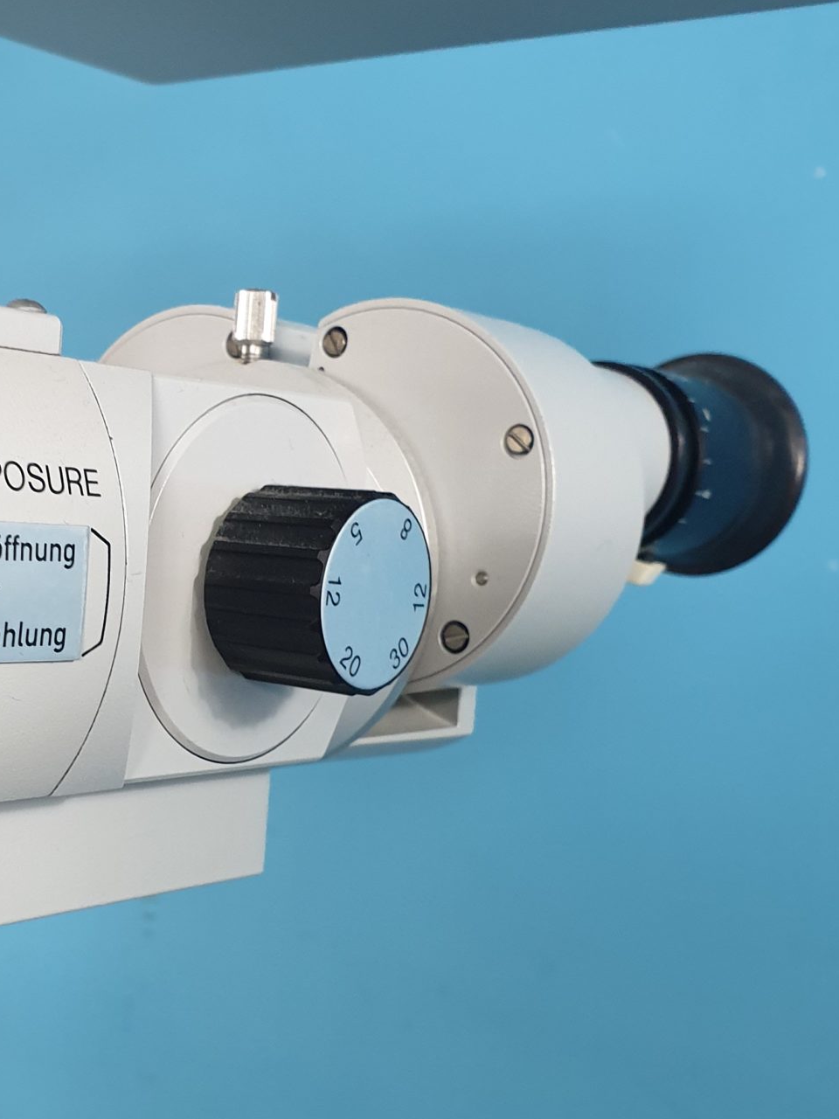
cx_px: 101
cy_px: 629
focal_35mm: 52
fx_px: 1680
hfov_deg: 27.1
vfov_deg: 36.8
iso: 320
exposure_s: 1/25
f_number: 2.4
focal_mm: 4.3
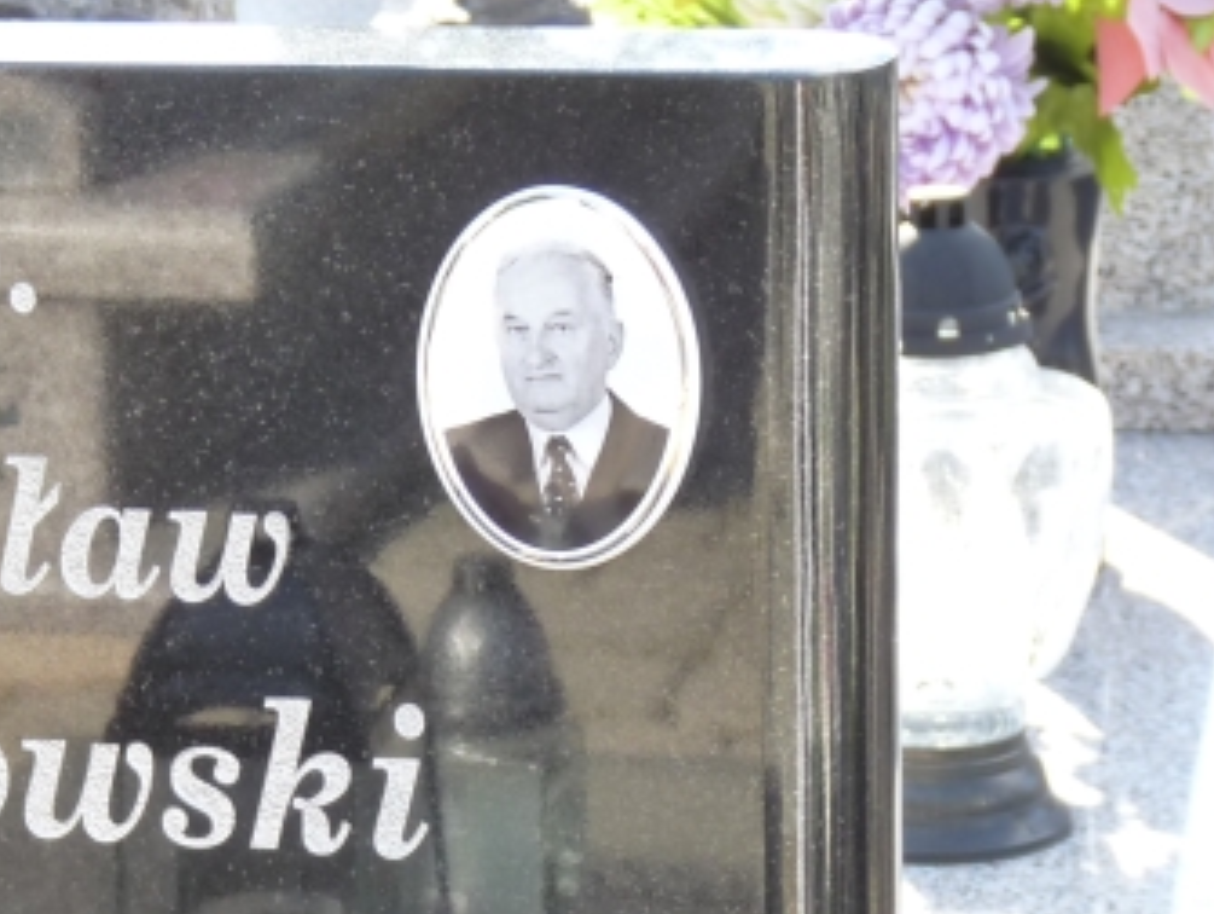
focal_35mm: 186
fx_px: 6530
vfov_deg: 7.9
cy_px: 990
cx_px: -101
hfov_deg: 10.5
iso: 160
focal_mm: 13.8
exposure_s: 1/125
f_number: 3.6
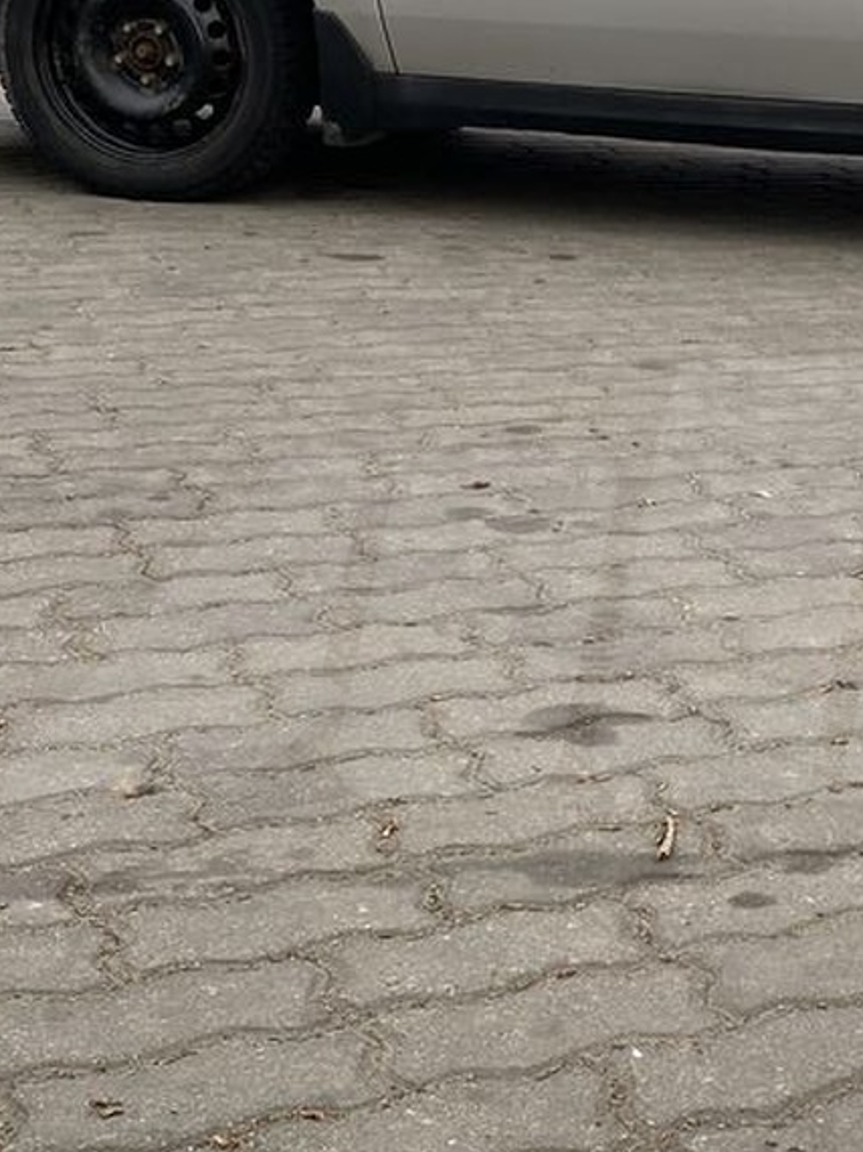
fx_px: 2428
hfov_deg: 19.3
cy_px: 580
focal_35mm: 73
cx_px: 954
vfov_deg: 26.7
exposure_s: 1/197
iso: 32
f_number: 1.8
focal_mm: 4.25
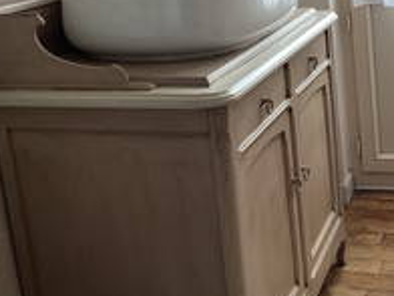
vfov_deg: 25.3
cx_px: 330
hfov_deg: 32.6
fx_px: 649
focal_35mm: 57
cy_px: 66
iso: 80
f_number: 2.4
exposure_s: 1/120
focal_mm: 3.3
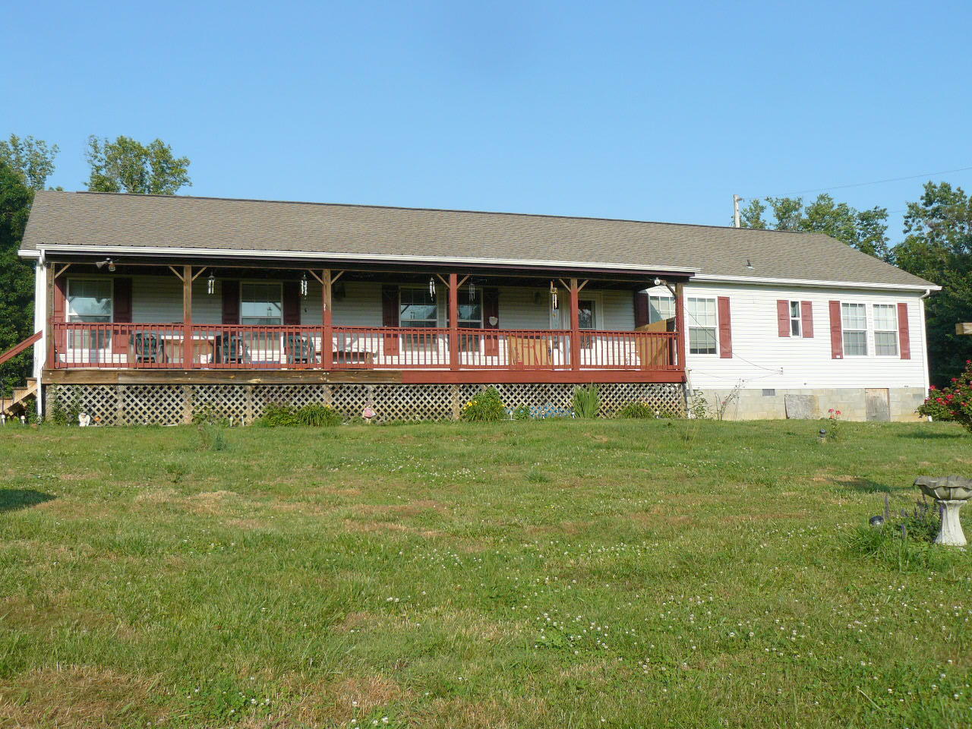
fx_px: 1011
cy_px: 364
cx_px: 486
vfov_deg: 39.7
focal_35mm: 36
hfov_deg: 51.4
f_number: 4
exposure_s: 1/640
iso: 100
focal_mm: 6
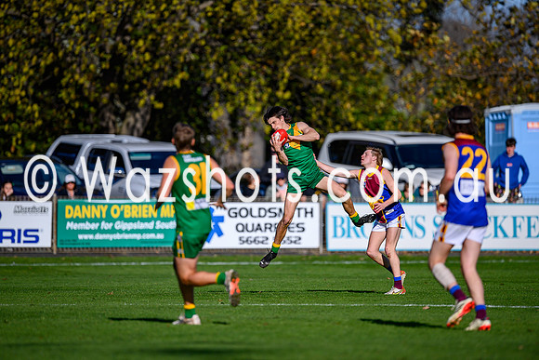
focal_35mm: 500
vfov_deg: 2.8
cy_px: 180
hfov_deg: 4.1
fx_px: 7488
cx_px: 270
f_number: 4
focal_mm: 500
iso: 100
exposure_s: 1/2000
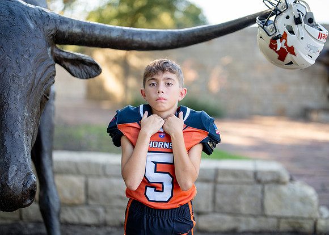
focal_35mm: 54
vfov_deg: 26.3
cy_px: 120
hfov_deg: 36.2
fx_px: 503
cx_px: 166
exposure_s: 1/1600
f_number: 1.2
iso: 200
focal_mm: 50
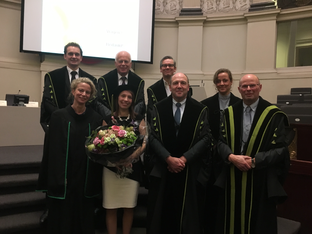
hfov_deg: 61.7
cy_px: 117
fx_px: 261
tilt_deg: +0.9
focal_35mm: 29
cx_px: 156
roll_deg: -2.8
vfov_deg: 48.2
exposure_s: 1/17
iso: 500
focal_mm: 4.15
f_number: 2.2
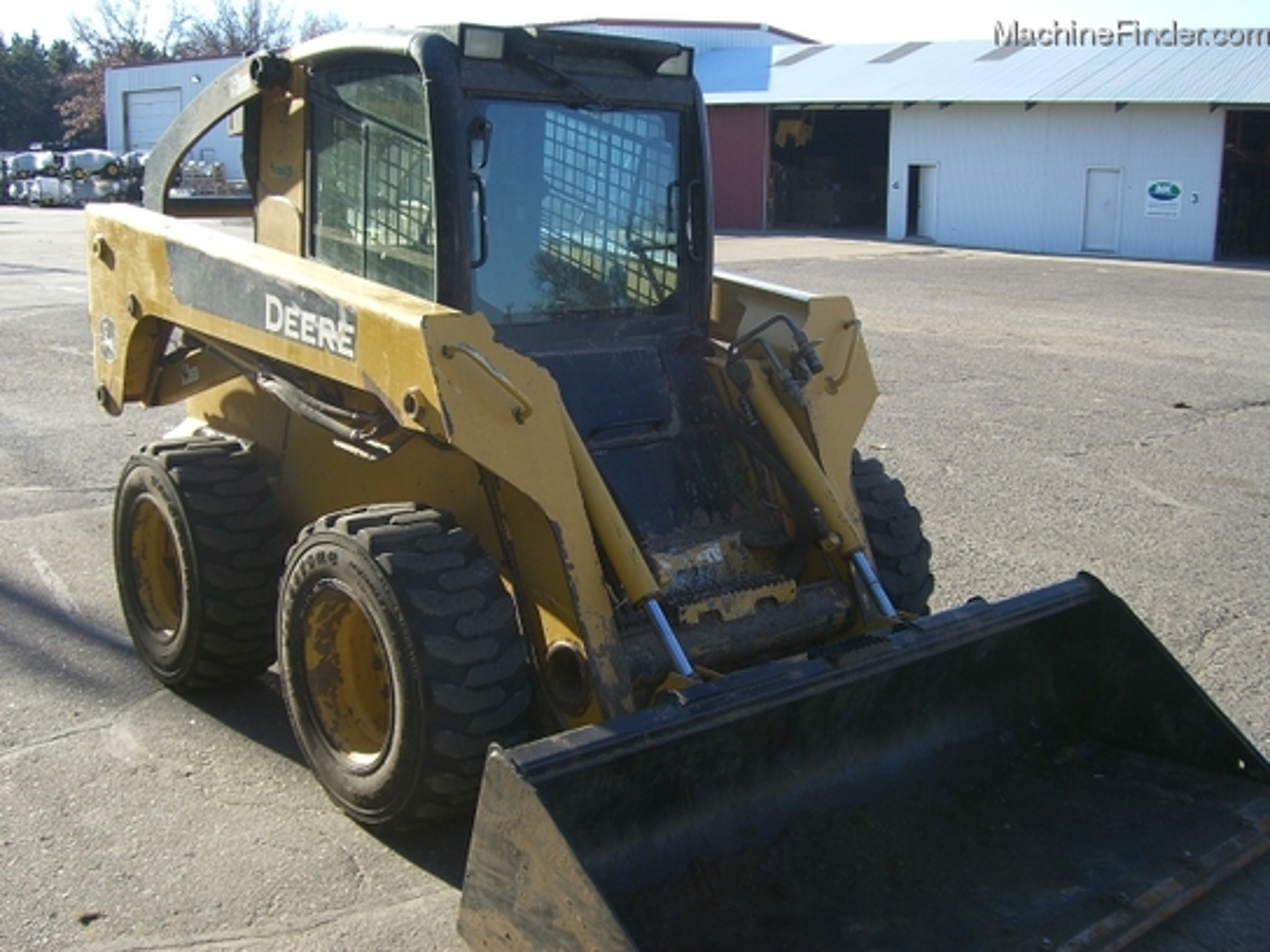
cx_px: 635
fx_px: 1394
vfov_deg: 37.7
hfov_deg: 49.0
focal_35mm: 38
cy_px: 476
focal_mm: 6.2
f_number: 4.3
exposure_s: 1/200
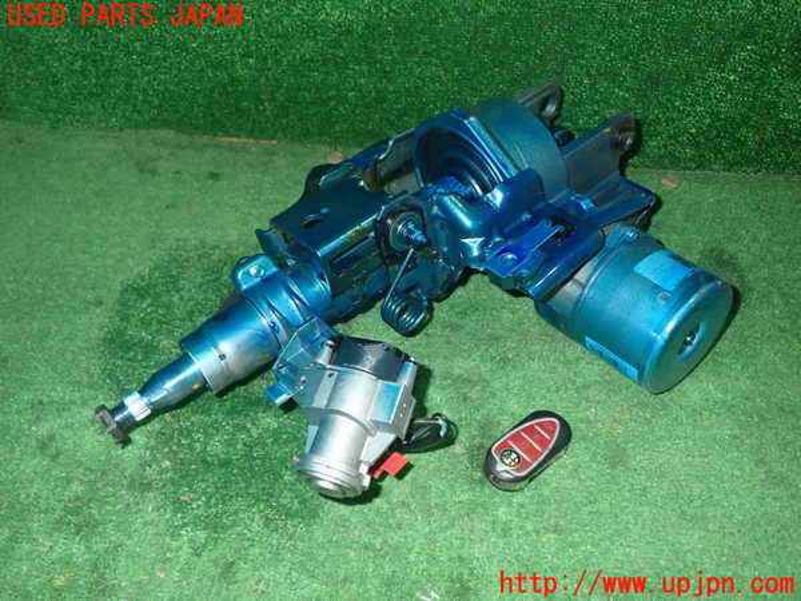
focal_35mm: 30
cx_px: 400
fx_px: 694
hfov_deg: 60.0
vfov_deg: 46.8
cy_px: 300
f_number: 6.3
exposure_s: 1/30
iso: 800
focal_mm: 5.4
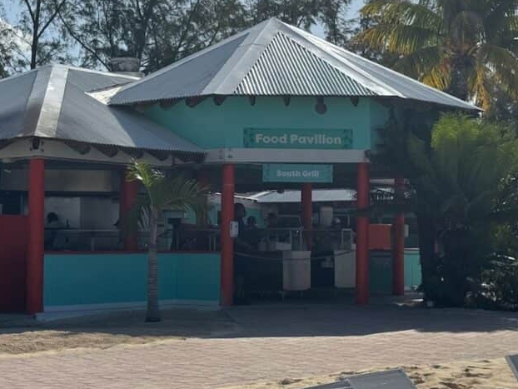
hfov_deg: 24.7
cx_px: 224
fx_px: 1183
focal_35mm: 79
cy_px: 164
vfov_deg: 18.7
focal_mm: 6.76
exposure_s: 1/10526
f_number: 1.78
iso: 64
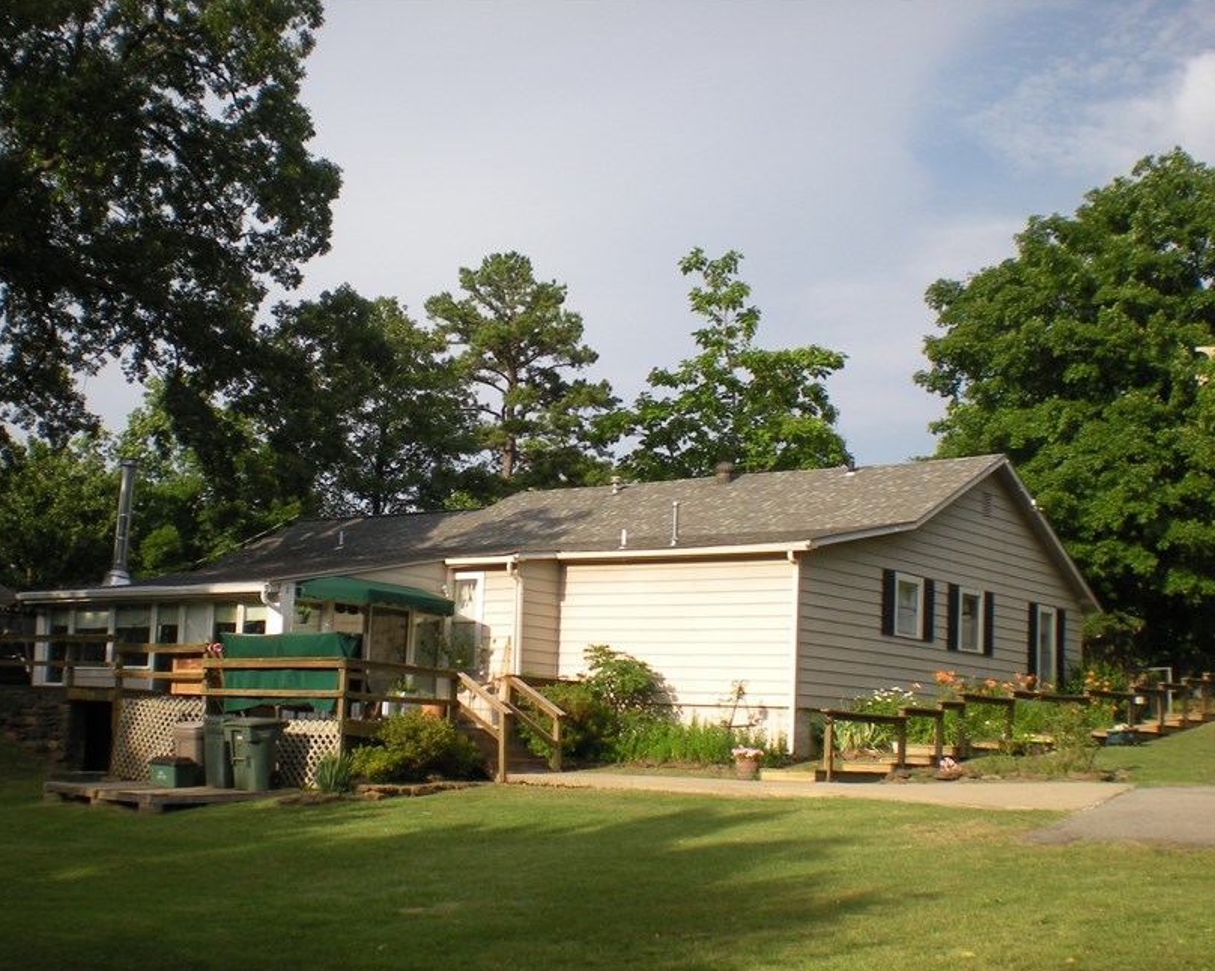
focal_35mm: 47
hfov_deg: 39.5
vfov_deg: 32.0
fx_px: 1690
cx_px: 588
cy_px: 570
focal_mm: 6.3
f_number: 4.6
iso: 89
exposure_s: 1/354
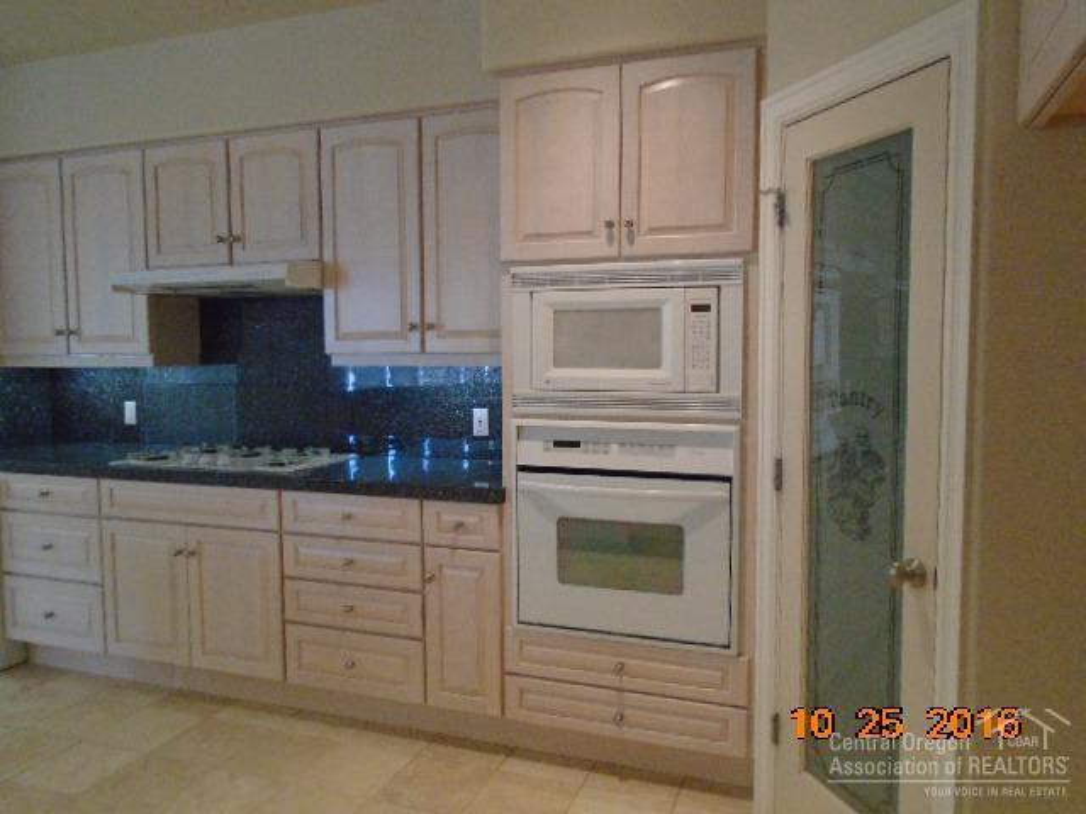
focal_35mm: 26
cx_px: 543
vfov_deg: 53.1
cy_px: 407
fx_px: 816
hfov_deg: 67.3
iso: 640
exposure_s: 1/80
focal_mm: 4.6
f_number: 3.2
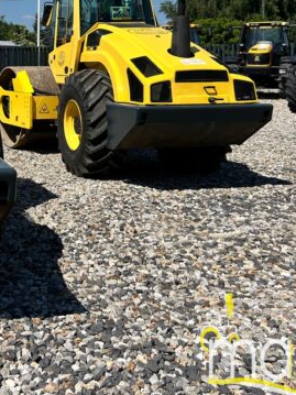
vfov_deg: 32.3
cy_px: 76
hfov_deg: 23.5
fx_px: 662
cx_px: -39
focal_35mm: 58
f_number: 1.5
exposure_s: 1/7463
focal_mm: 5.7
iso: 50
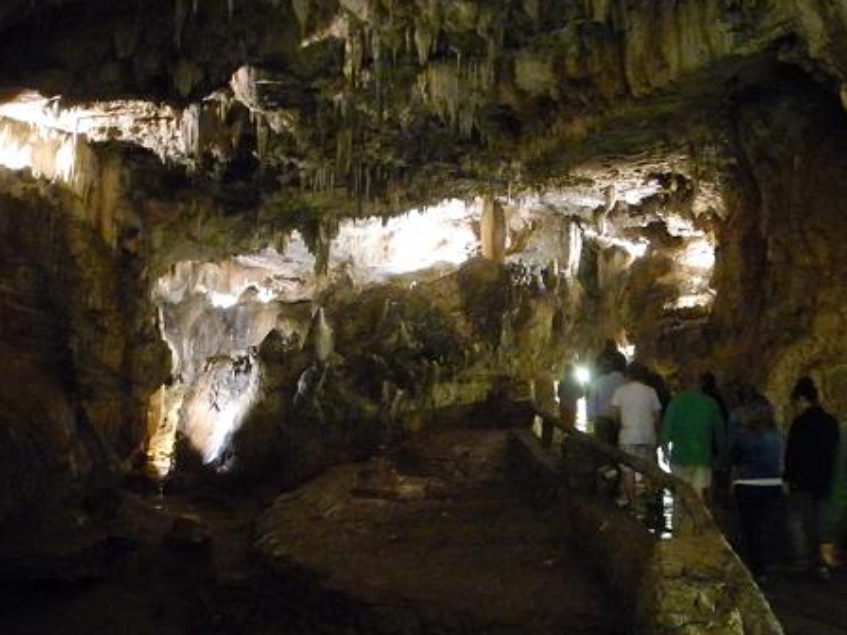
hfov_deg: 56.8
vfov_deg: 44.2
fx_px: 783
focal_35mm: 32
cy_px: 321
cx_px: 442
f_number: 2.8
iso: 4000
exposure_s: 1/8
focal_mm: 6
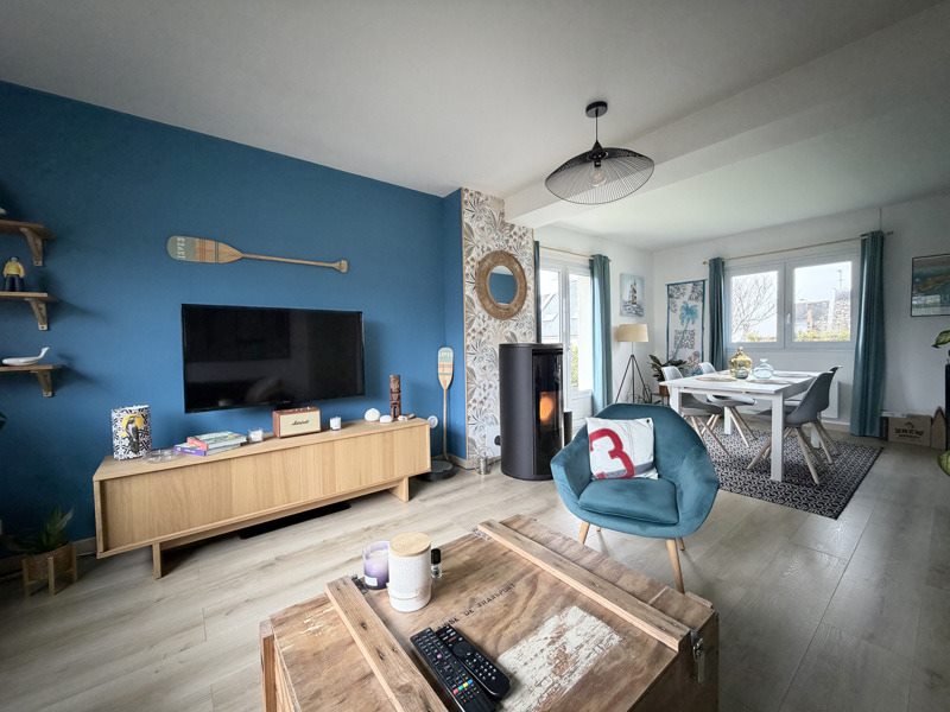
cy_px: 356
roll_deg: +2.5
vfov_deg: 85.7
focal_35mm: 14
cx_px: 475
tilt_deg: -2.9
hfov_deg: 102.1
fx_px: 384
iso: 320
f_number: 2.2
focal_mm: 2.22
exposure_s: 1/93
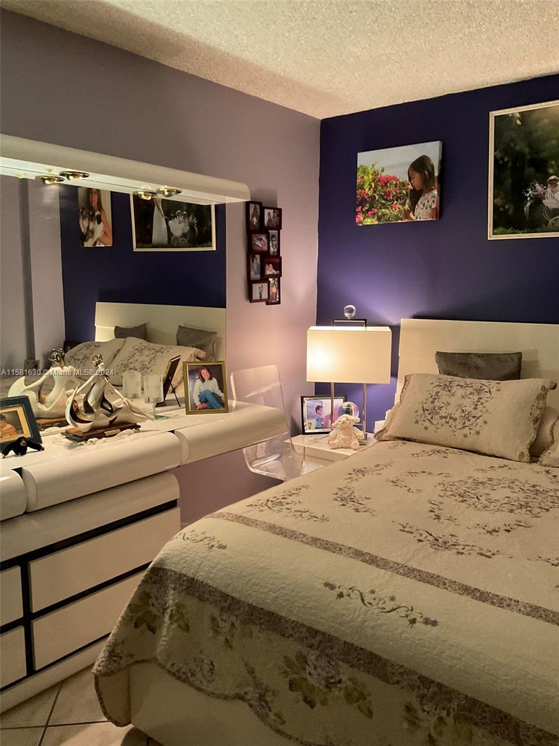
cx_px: 280
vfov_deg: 61.7
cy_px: 373
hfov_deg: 48.2
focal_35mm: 29
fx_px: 624
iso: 250
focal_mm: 3
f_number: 1.8
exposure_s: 1/40
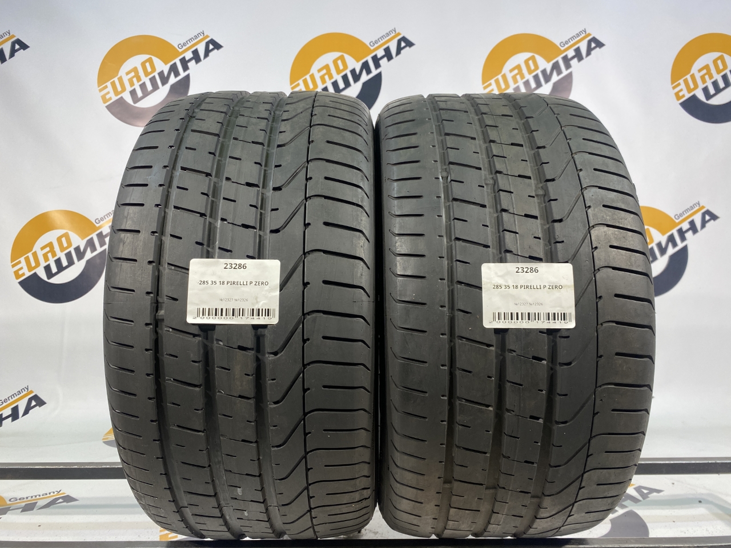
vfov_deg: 53.1
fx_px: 549
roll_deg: +0.4
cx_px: 366
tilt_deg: -0.9
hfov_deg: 67.3
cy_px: 274
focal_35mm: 26
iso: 80
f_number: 1.8
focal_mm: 4.25
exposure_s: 1/100
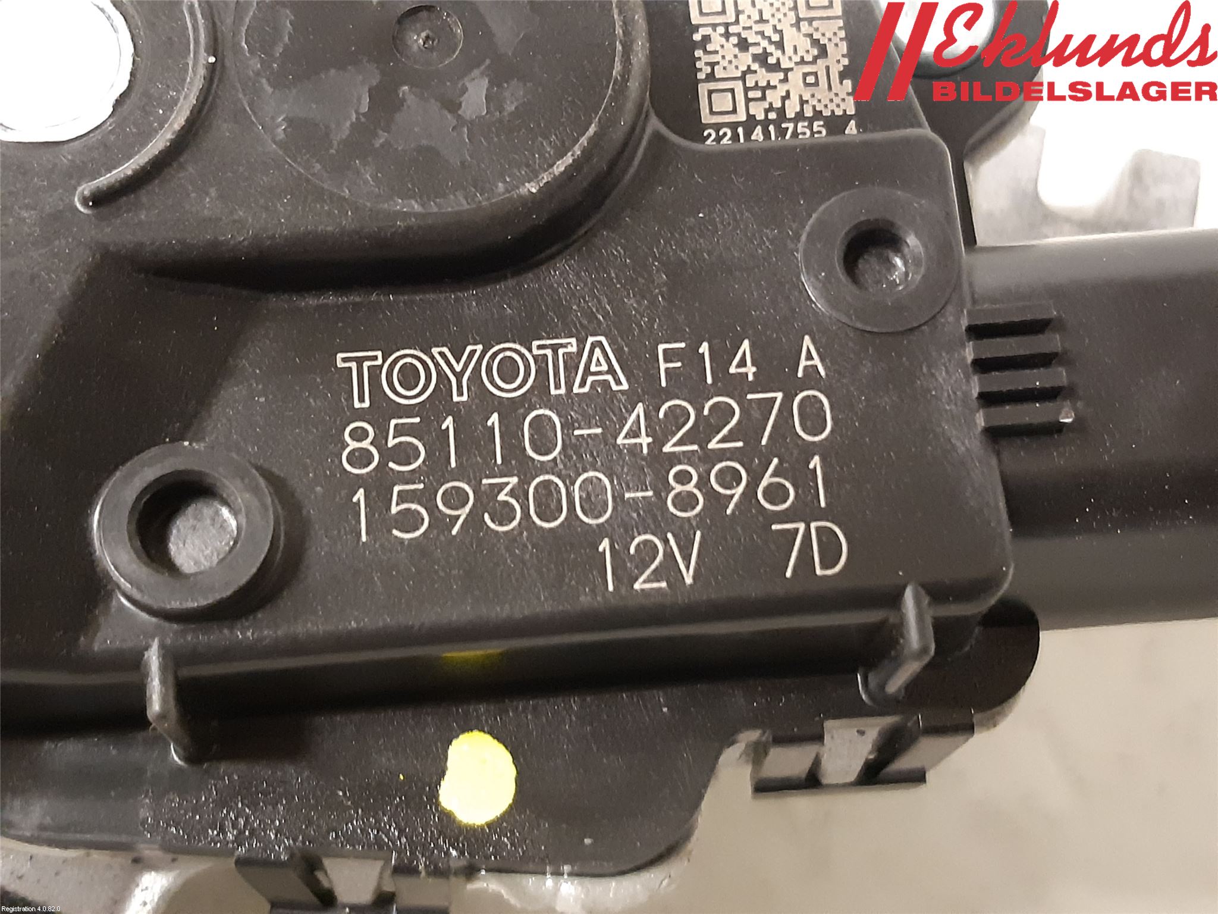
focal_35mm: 26
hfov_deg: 67.3
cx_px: 609
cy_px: 457
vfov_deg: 53.1
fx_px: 915
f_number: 1.7
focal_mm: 3.93
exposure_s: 1/25
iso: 640
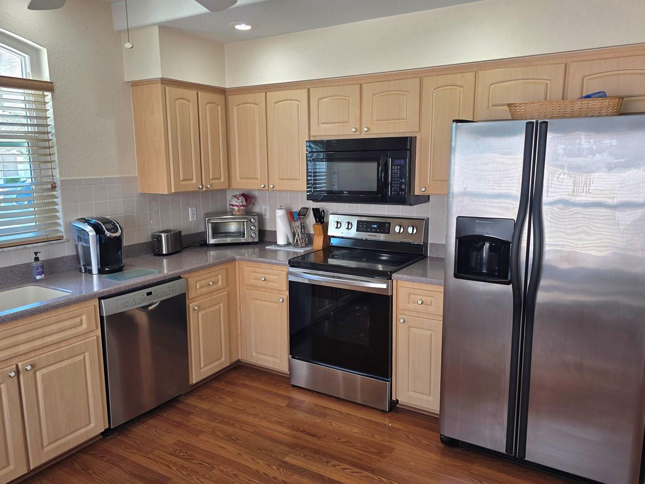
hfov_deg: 65.3
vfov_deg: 51.3
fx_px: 503
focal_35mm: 27
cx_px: 315
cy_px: 246
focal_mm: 6.3
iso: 50
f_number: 1.7
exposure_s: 1/120
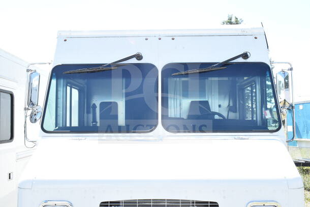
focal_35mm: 34
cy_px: 104
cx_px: 155
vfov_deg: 38.4
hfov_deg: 55.1
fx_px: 297
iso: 1600
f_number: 11
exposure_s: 1/500
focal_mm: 23
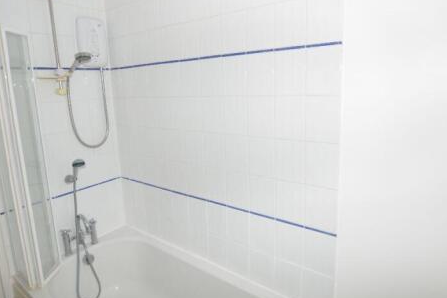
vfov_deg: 57.0
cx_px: 226
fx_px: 273
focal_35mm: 22
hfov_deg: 78.6
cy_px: 130
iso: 200
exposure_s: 1/80
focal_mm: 10
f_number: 4.5
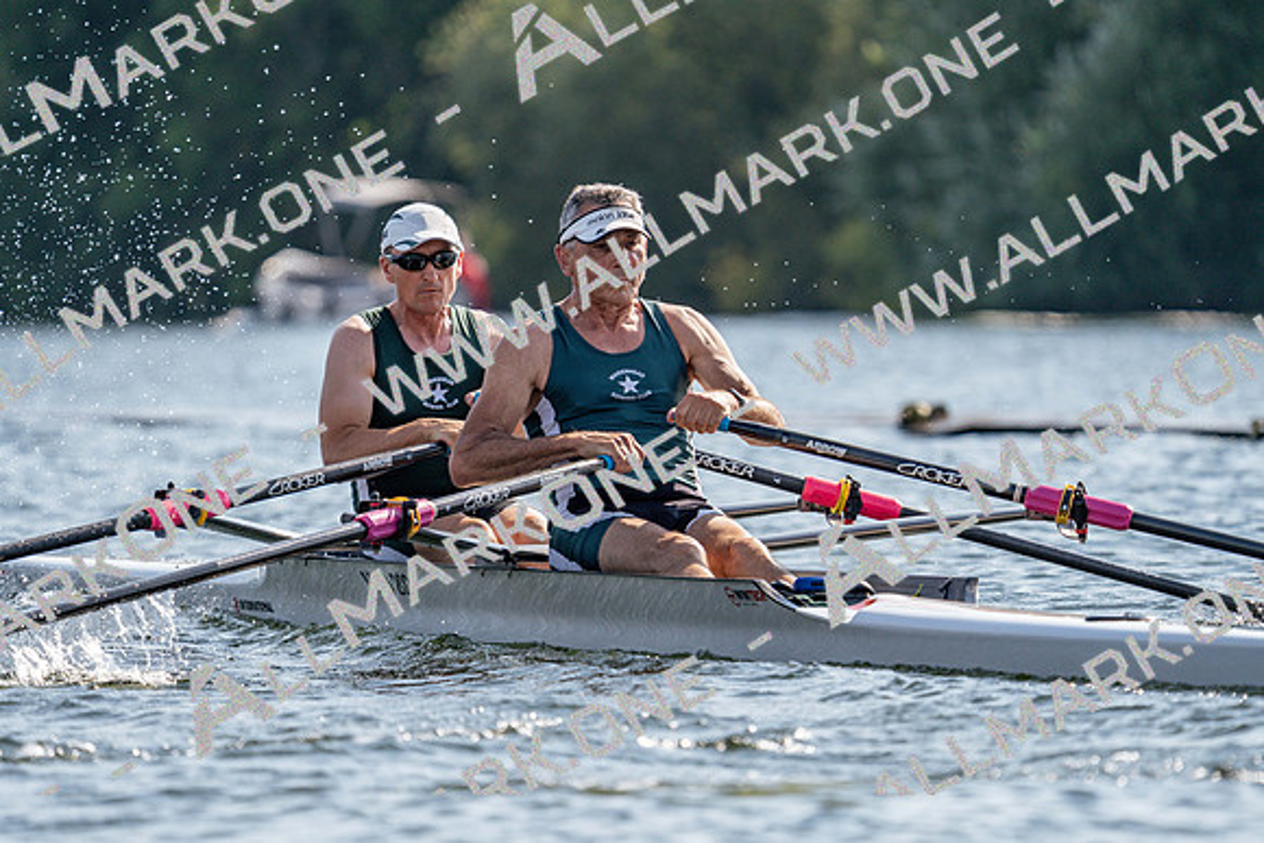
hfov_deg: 5.4
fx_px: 13520
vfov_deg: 3.6
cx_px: 632
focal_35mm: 385
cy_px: 422
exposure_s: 1/1600
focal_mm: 385
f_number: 6.3
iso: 320
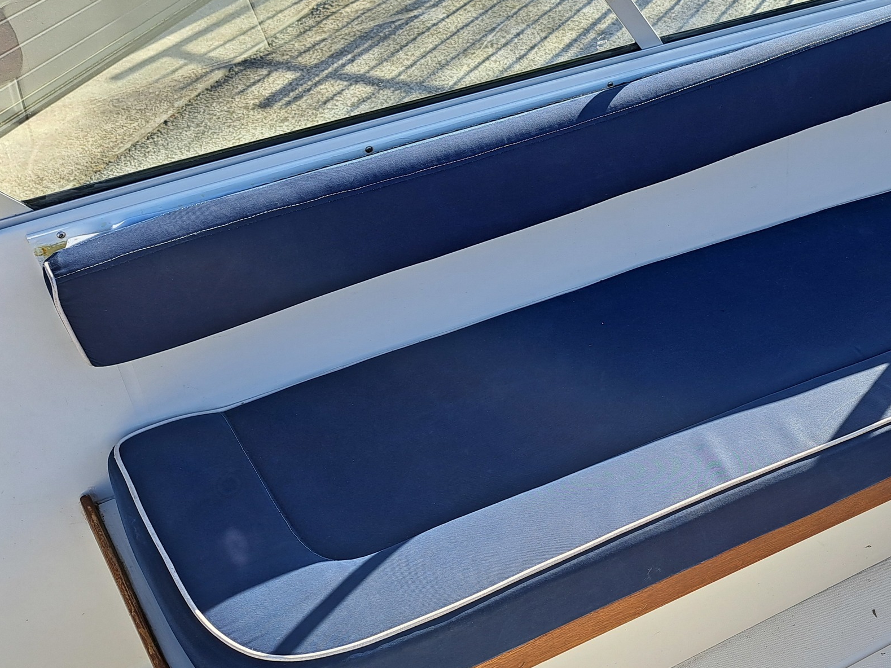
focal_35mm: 38
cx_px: 675
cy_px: 335
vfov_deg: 37.7
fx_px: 978
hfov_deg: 47.1
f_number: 1.8
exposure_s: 1/443
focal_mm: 5.23
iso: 50
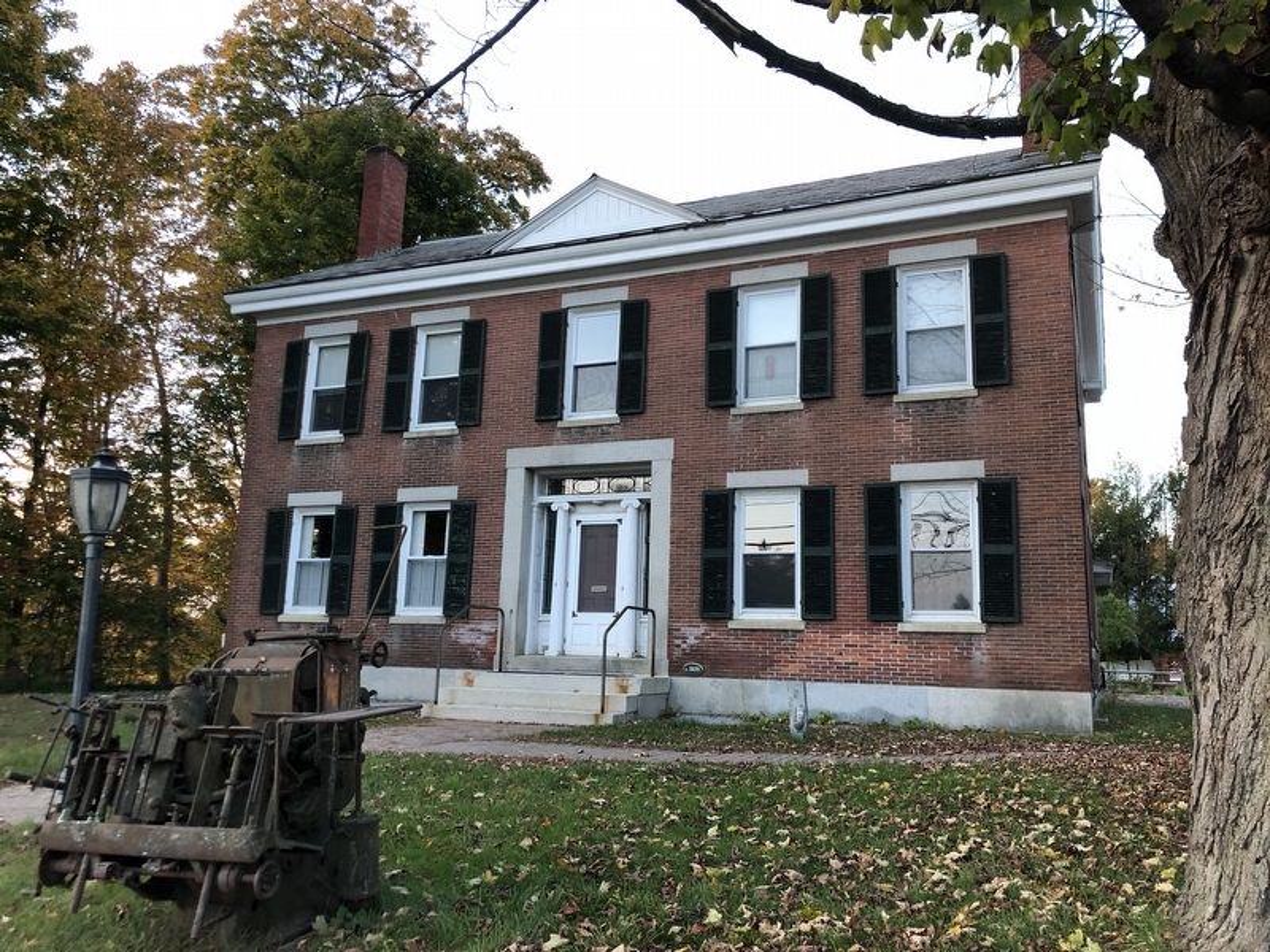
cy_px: 476
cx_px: 635
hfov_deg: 63.4
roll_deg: -1.7
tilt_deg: +10.3
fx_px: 1027
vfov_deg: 49.7
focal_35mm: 28
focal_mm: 4
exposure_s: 1/24
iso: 40
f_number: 1.8
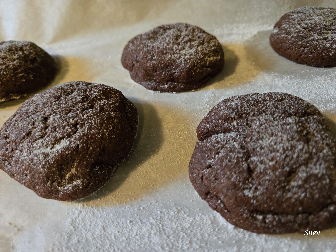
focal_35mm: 23
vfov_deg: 58.9
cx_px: 168
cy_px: 126
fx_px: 223
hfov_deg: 73.9
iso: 1000
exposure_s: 1/60
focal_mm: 5.4
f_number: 1.8
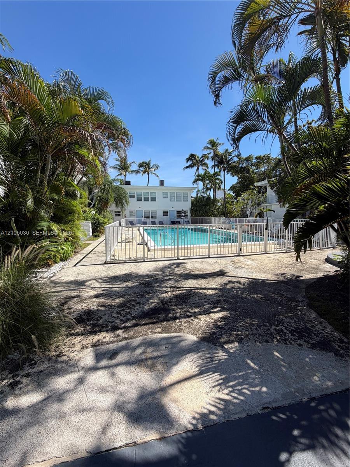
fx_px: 189
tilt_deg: -4.3
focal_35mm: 14
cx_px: 175
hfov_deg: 85.7
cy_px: 234
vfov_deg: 102.1
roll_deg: -1.2
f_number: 2.2
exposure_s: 1/770
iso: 20
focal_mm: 2.22
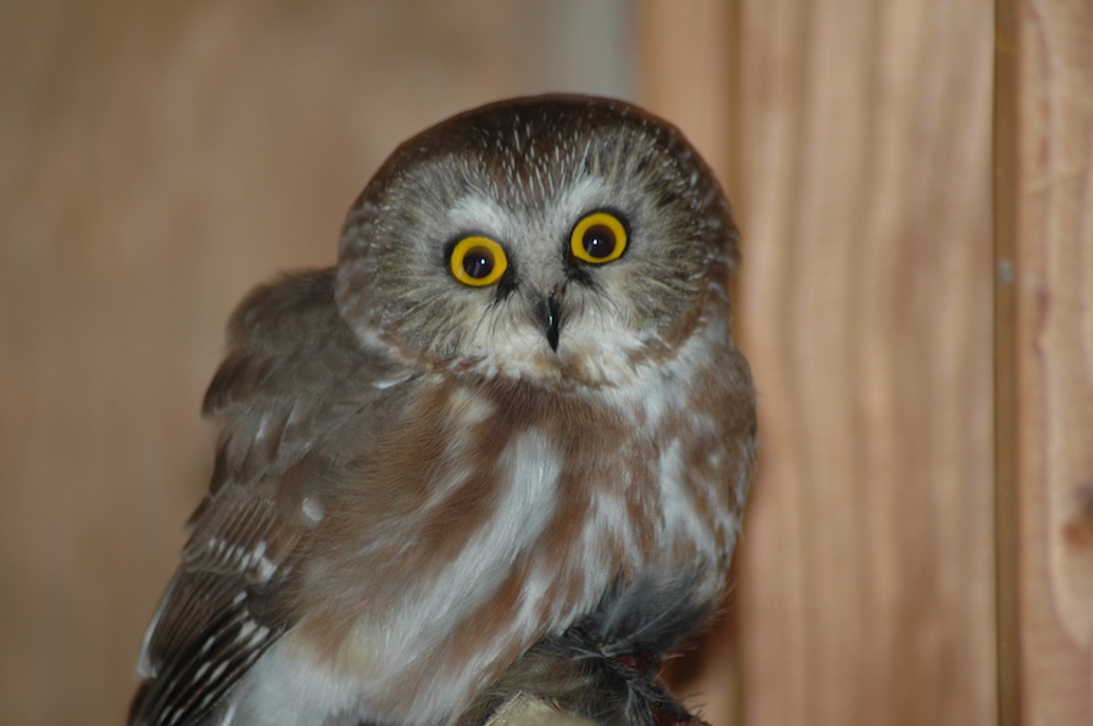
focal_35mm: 405
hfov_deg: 5.1
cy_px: 363
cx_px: 546
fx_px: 12283
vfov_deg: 3.4
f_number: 5.6
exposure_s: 1/60
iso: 200
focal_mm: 270
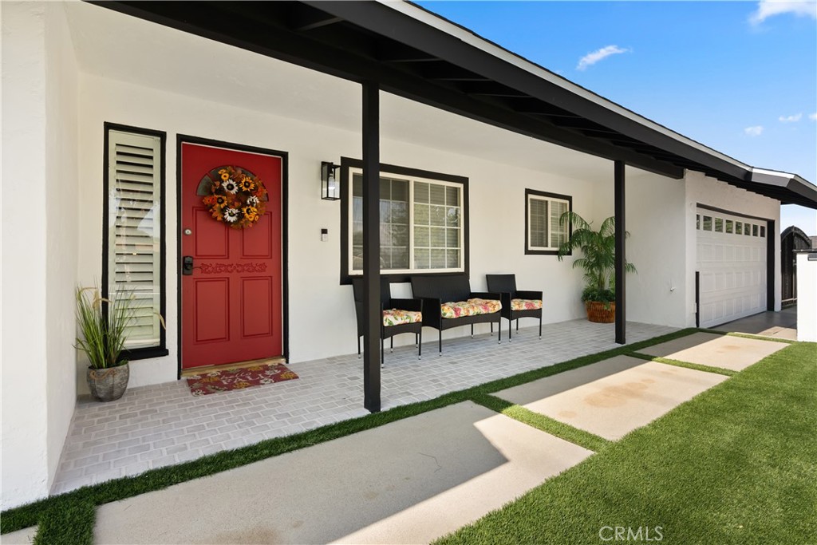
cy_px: 272
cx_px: 408
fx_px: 386
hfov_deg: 93.3
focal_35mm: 17
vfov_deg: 70.5
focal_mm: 17
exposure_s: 1/100
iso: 640
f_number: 9
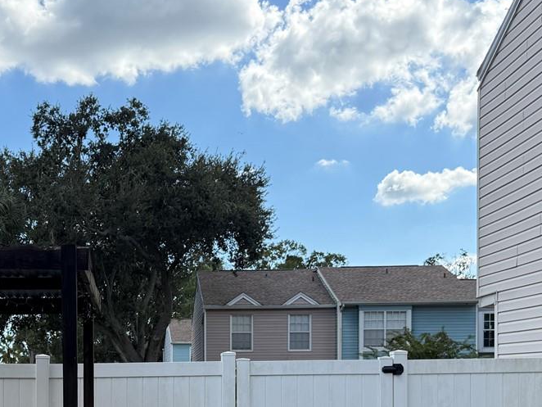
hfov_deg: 32.4
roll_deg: +0.2
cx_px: 116
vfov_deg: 24.2
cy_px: 403
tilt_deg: +0.5
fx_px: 908
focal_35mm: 58
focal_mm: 6.76
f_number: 1.78
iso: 100
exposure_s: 1/4167
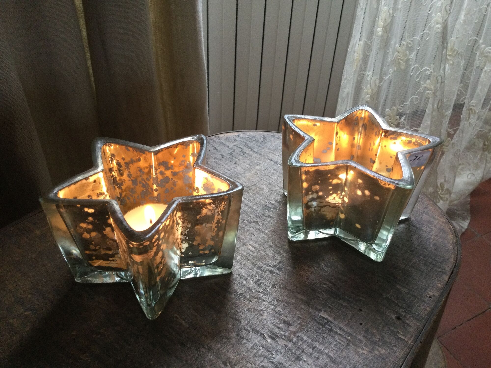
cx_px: 246
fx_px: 440
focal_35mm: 31
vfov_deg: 45.4
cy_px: 184
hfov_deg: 58.4
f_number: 2.4
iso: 160
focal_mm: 3.3
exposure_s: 1/33
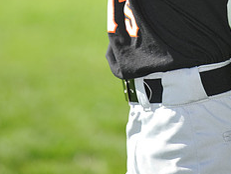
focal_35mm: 396
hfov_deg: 5.0
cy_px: -81
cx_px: 151
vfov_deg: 3.7
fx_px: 2643
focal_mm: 165
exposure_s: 1/800
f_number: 4
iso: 200
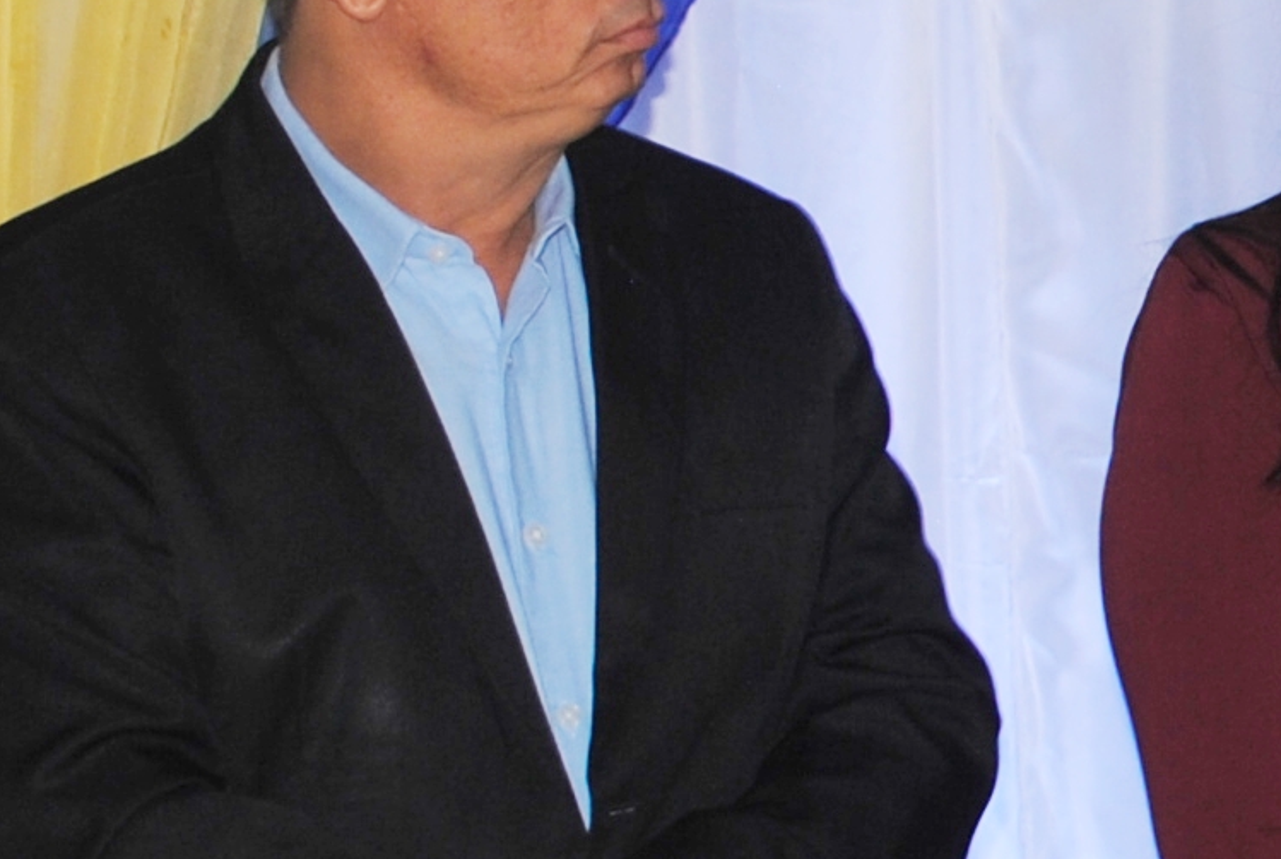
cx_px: 1851
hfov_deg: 10.7
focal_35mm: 186
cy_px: -104
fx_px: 6629
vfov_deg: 7.4
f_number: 4.5
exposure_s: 1/30
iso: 100
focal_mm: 24
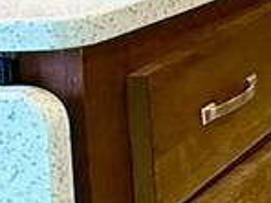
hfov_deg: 11.2
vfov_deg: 11.6
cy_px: -117
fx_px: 955
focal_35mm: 122
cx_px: 778
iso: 400
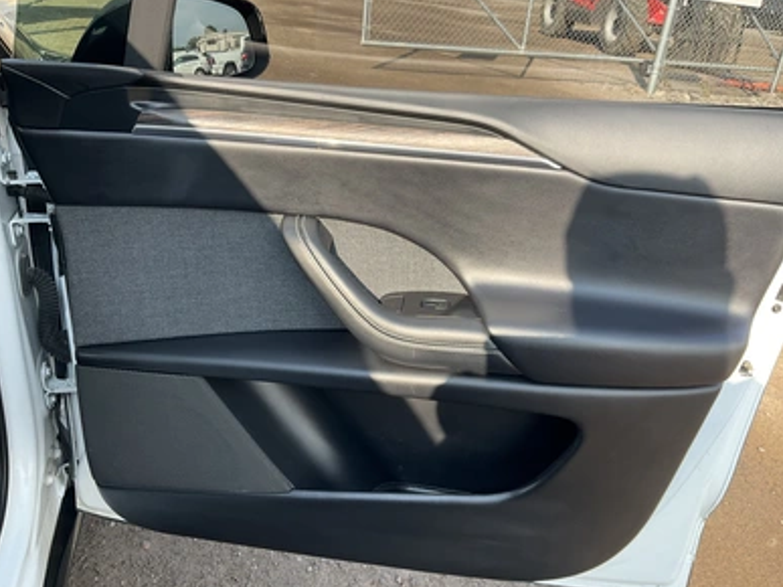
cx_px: 380
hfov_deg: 60.0
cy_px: 298
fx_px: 678
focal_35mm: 30
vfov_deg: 46.8
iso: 20
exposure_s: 1/202
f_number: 1.8
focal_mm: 3
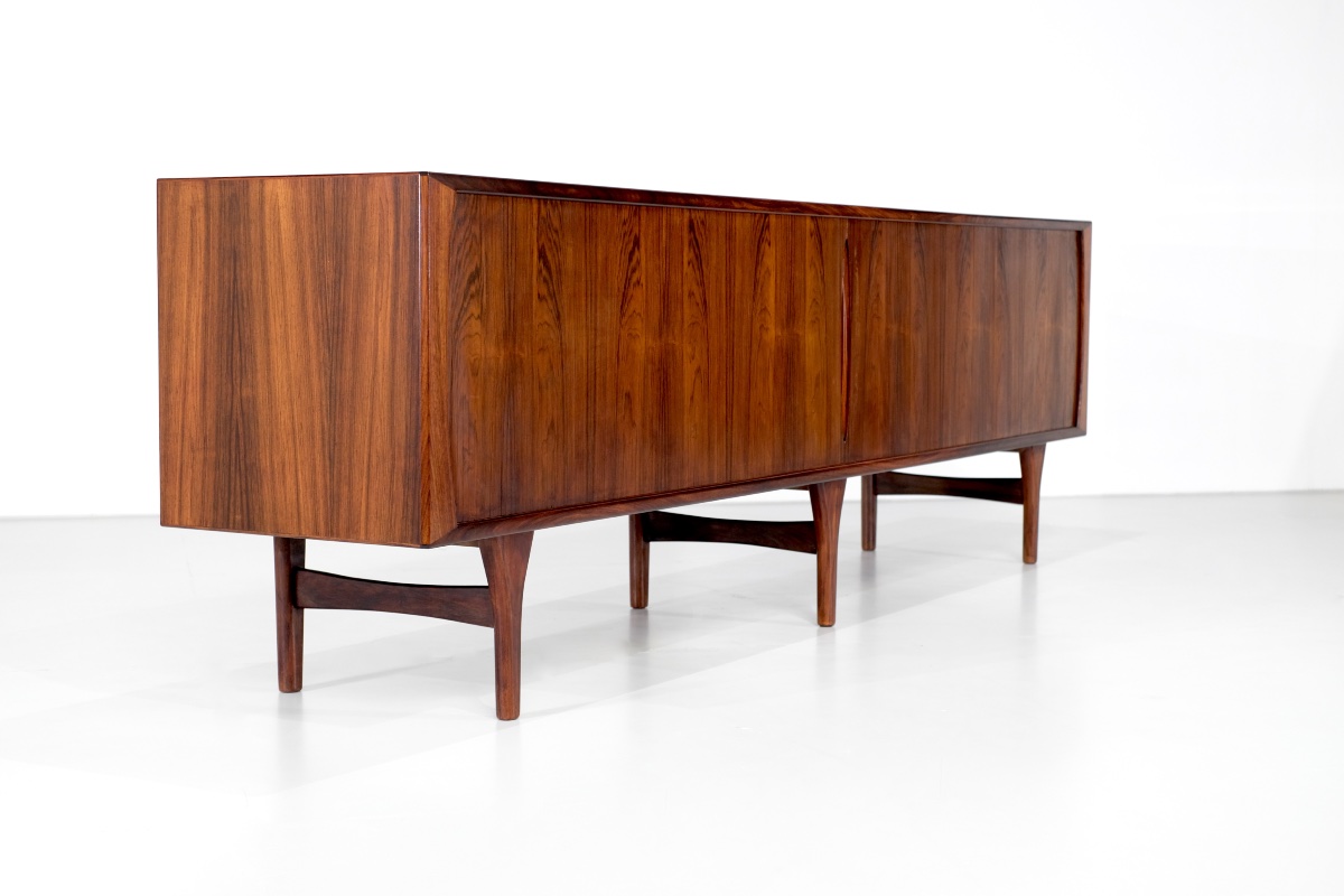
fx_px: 1979
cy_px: 448
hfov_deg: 37.5
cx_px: 672
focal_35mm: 53
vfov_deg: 25.5
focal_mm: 35
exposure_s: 1/120
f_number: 3.6
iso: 800
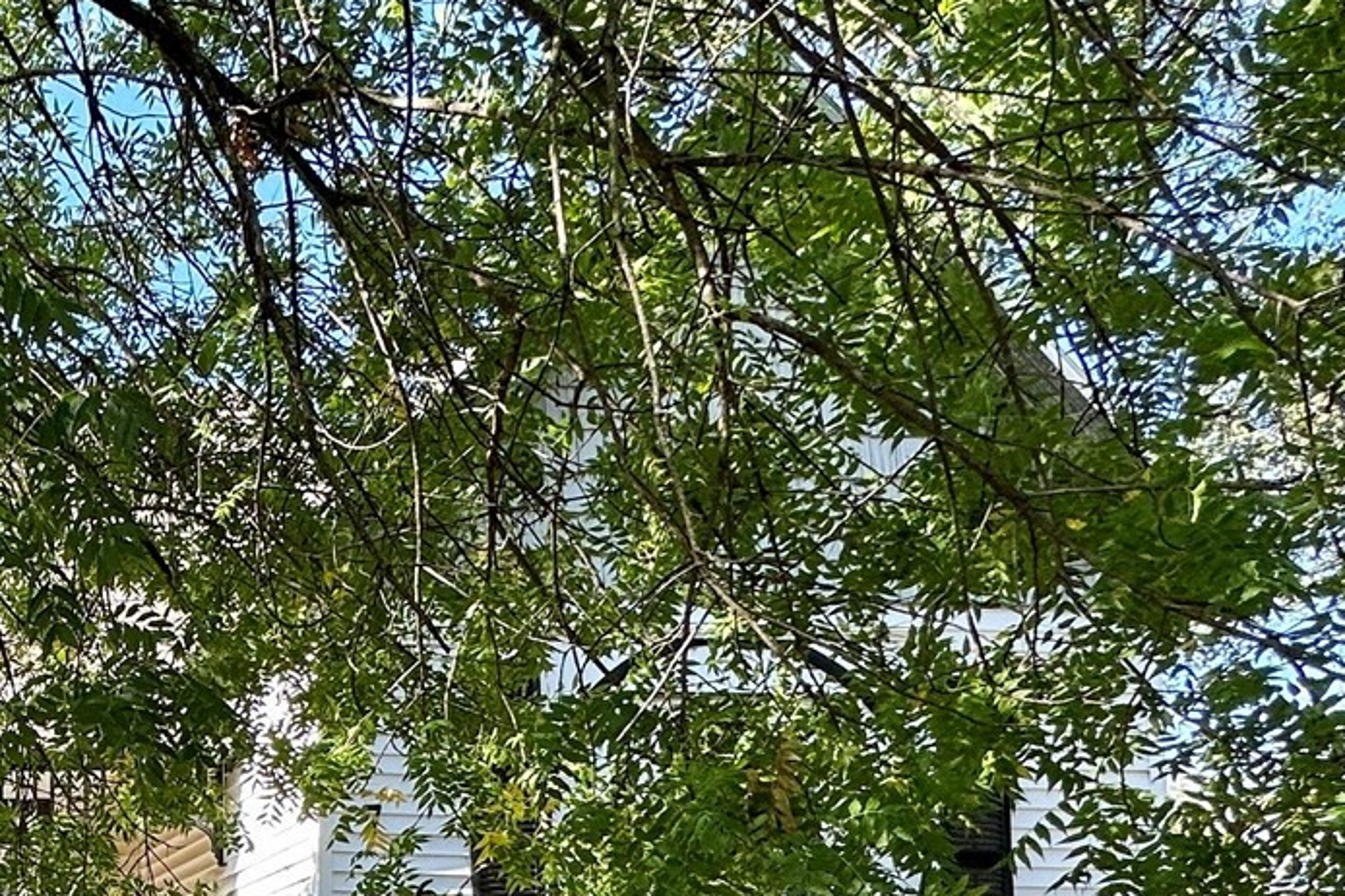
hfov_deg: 35.2
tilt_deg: +2.5
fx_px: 1606
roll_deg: -1.2
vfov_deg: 27.7
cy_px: 1051
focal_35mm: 43
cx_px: -295
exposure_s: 1/307
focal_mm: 2.22
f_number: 2.2
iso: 40
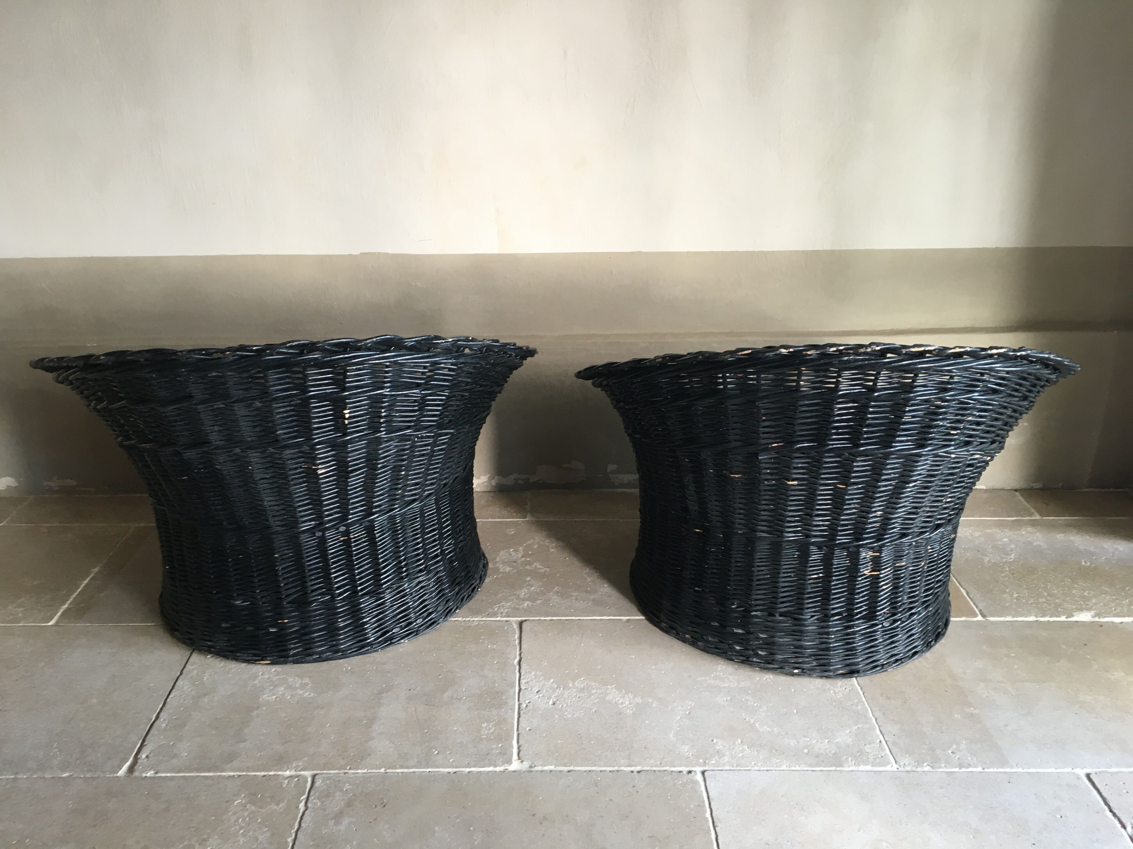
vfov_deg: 48.2
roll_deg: +2.6
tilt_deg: -24.1
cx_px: 566
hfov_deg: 61.7
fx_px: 949
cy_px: 424
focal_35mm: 29
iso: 100
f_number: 2.2
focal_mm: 4.15
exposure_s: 1/33
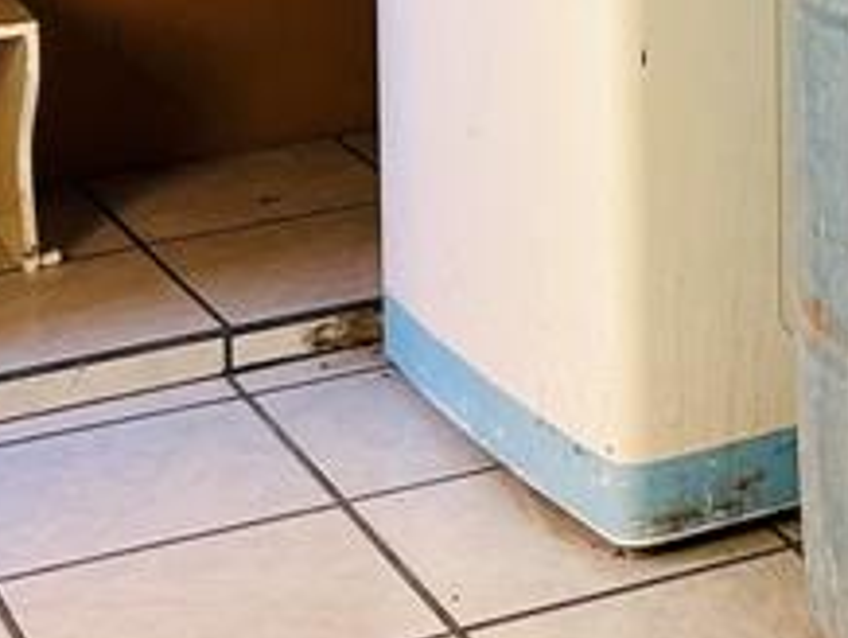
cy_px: -510
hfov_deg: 15.2
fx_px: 2992
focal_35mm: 122
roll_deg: -0.7
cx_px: 1183
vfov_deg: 11.3
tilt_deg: -4.3
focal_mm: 5.7
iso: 50
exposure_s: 1/121
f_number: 1.5
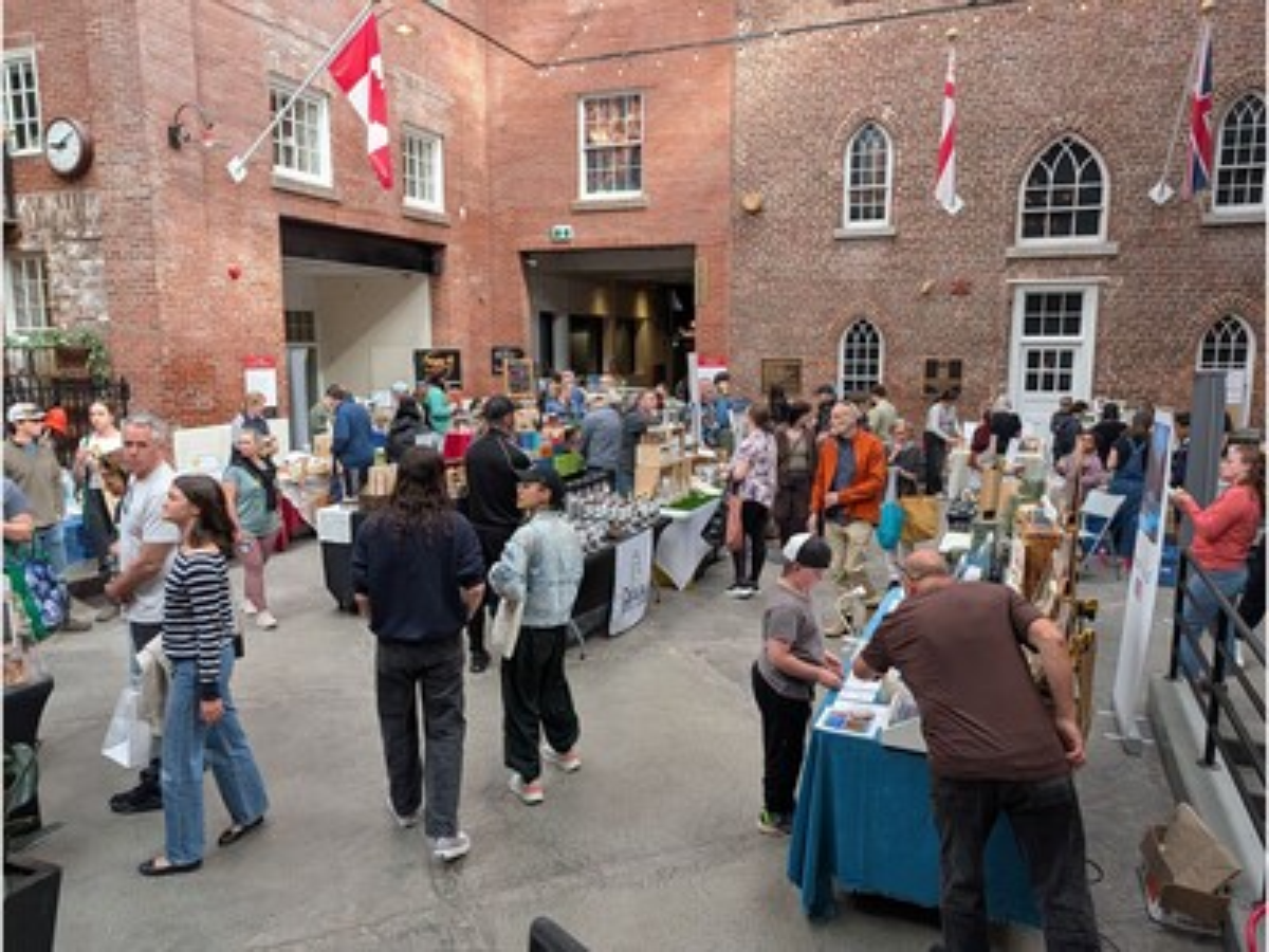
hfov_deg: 71.6
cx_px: 634
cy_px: 476
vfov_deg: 56.8
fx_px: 880
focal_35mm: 24
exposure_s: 1/120
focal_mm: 6.9
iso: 83
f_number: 1.68
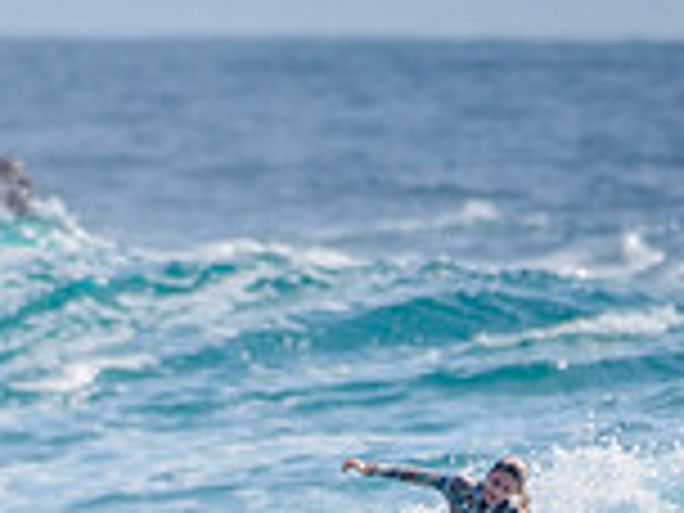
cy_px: 611
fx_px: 44321
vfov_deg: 0.7
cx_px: 358
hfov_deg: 0.9
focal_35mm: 2243
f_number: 5.6
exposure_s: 1/2000
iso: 110
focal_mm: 500
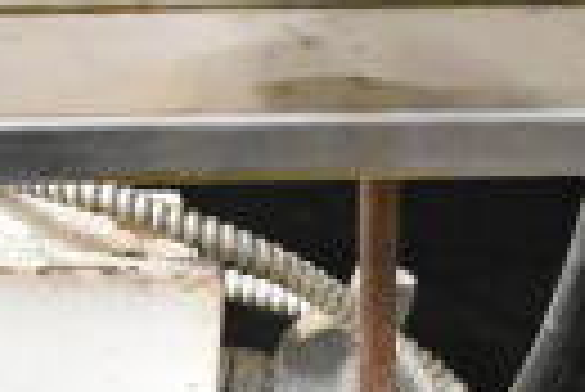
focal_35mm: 176
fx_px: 2869
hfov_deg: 11.6
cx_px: 99
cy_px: 795
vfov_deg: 7.5
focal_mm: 25
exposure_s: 1/40
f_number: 4
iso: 10000
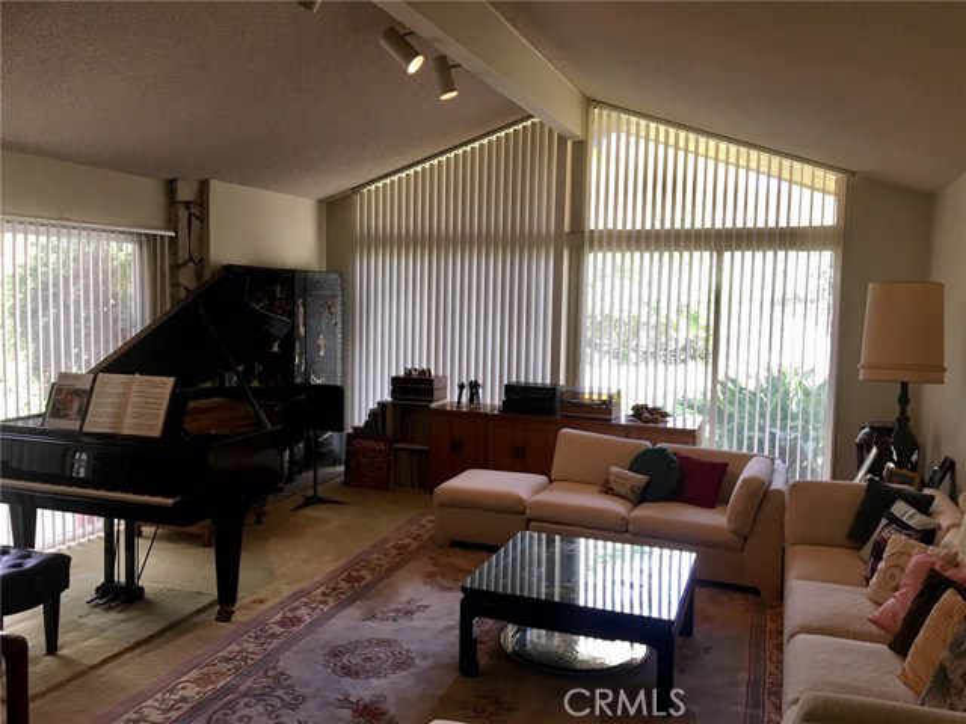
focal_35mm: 29
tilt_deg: -5.0
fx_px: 809
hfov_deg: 61.7
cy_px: 362
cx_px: 483
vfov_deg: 48.2
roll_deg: -1.1
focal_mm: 4.15
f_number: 2.2
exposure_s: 1/30
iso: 25
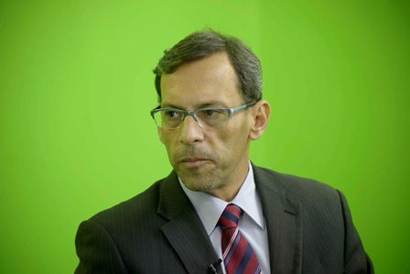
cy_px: 137
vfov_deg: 11.2
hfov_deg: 16.8
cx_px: 205
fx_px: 1390
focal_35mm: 122
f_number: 4.2
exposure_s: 1/320
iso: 800
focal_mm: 122
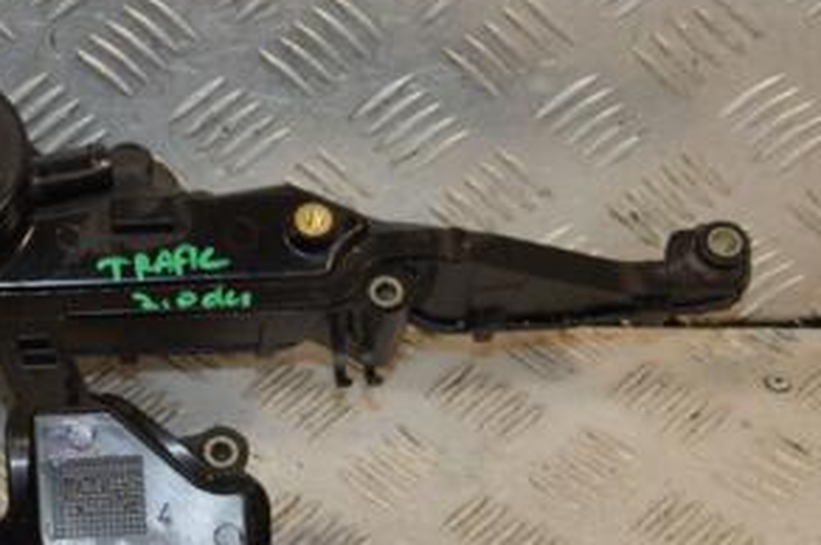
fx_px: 2461
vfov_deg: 12.6
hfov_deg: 18.6
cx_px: 67
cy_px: 298
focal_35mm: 108
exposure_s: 1/200
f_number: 5
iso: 800
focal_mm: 35
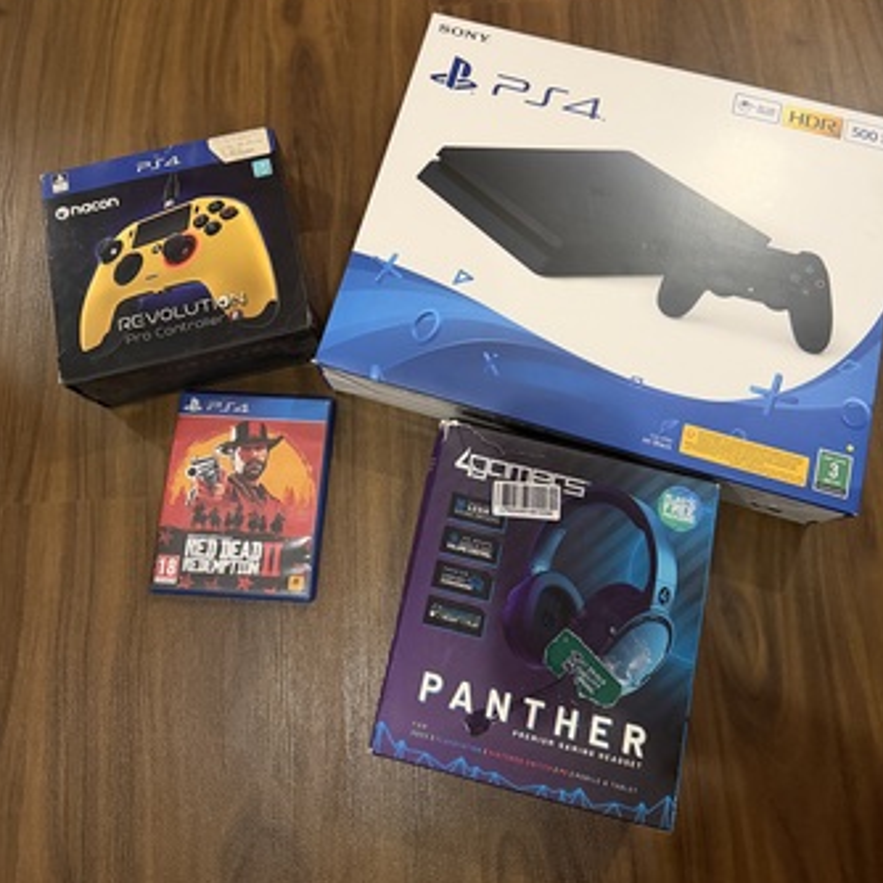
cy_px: 311
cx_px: 448
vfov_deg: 54.7
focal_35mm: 29
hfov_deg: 55.6
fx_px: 837
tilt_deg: -72.0
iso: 800
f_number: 1.78
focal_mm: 6.76
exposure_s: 1/40
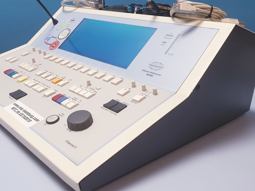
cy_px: 86
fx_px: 265
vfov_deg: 39.6
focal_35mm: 36
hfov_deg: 51.2
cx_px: 111
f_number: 2.4
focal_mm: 4.3
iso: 160
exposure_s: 1/50
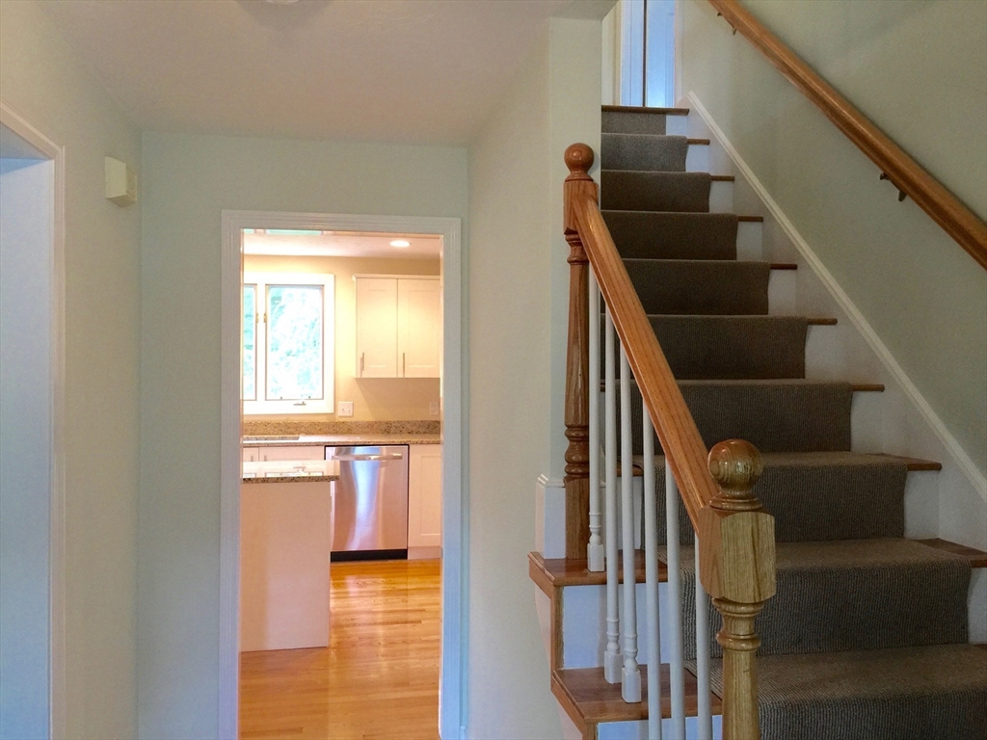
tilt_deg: -0.3
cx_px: 494
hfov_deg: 61.7
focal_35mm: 29
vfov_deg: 48.2
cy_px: 370
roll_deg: -0.8
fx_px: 827
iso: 50
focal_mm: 4.15
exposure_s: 1/15
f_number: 2.2
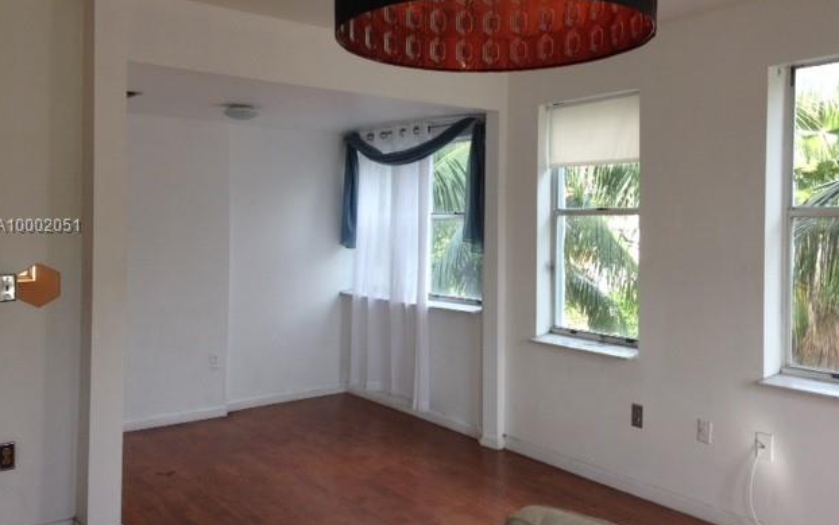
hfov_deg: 54.0
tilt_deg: -1.3
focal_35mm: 36
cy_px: 227
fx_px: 823
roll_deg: +0.2
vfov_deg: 35.3
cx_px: 424
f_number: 2.4
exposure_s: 1/151
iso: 50
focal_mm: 4.12
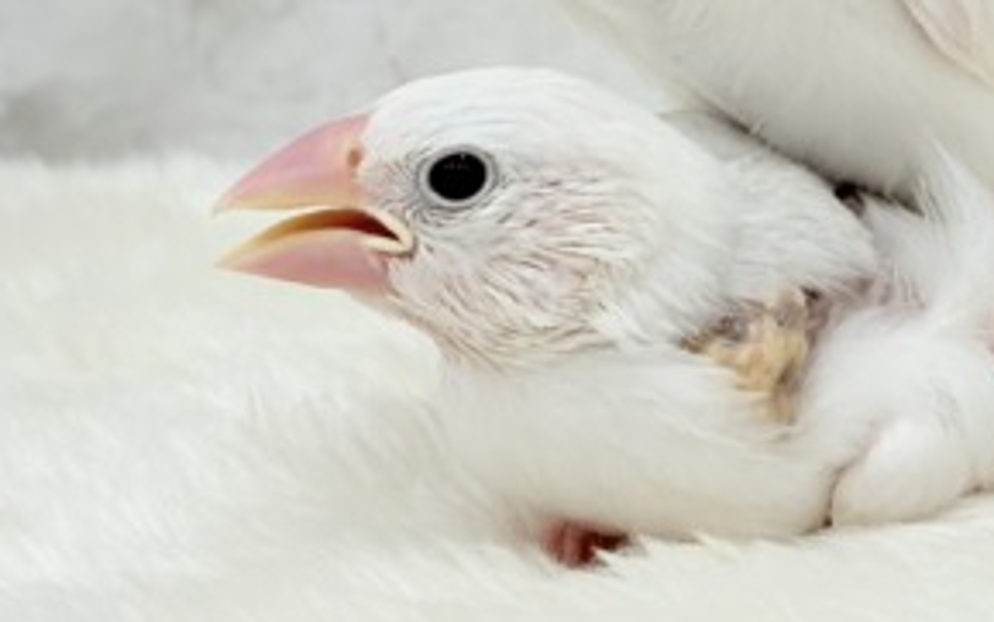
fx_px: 3307
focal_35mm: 122
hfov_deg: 17.0
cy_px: -110
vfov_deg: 10.6
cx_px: 791
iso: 50
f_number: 1.6
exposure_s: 1/100
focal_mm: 5.96
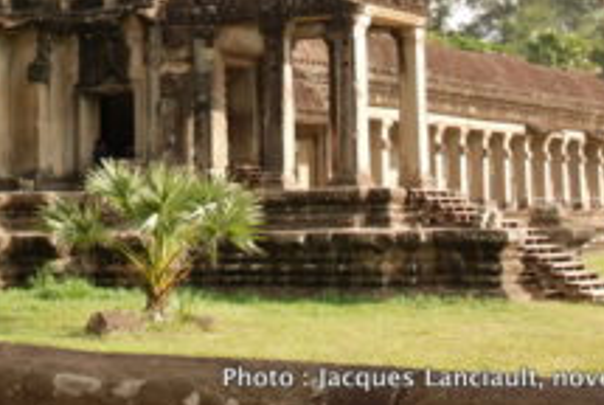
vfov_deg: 15.3
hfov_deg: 22.8
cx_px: 84
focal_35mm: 87
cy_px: -52
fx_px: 1464
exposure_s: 1/160
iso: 125
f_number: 6.3
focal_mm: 25
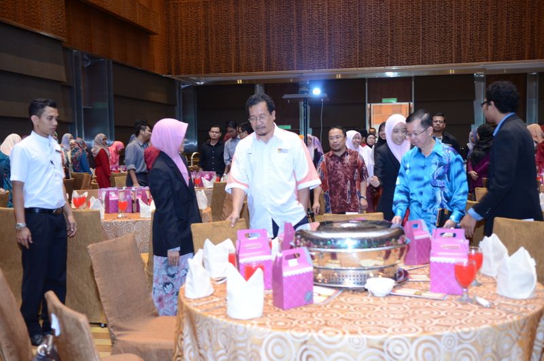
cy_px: 180
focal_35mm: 39
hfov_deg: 49.6
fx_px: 588
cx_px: 272
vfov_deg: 34.1
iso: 1250
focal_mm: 26
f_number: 2.8
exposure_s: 1/60
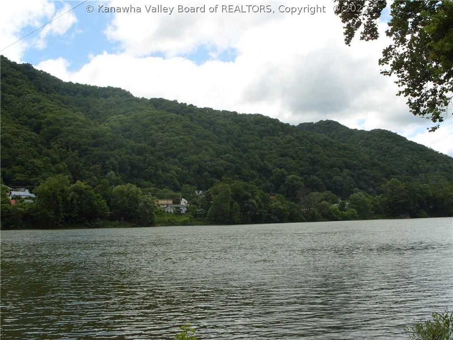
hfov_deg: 52.6
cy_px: 170
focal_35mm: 35
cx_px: 226
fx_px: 458
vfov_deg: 40.7
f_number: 6.3
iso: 80
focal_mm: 7.8
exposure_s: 1/350
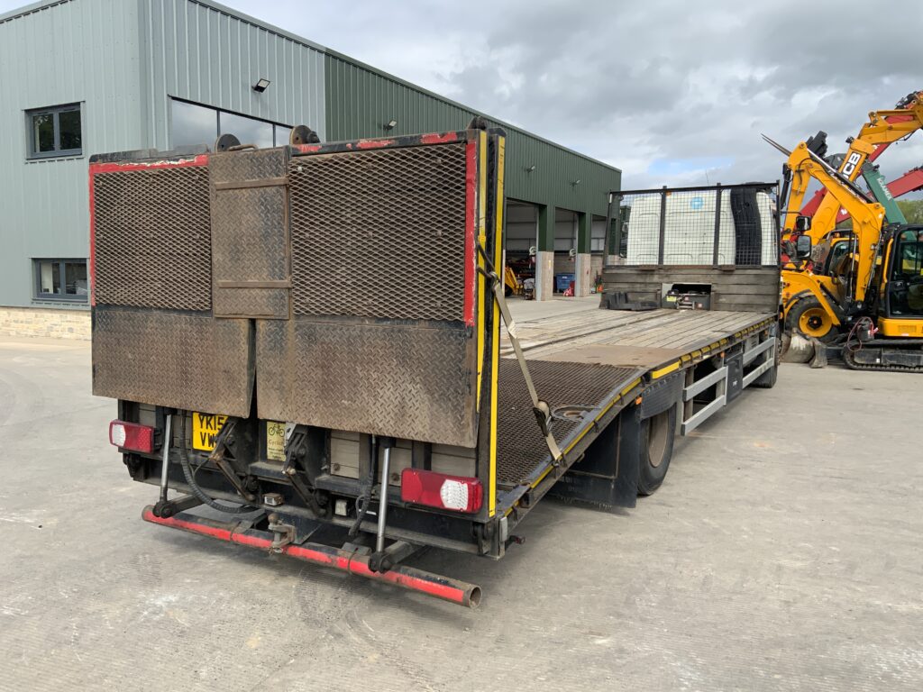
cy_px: 346
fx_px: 773
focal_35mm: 29
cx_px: 462
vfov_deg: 48.2
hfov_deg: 61.7
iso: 16
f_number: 1.8
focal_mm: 3
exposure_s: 1/1279
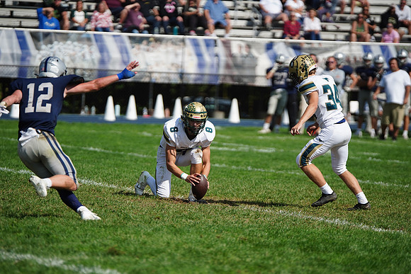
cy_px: 137
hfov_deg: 8.3
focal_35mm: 247
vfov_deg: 5.6
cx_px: 206
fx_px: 2820
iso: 400
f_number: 2.8
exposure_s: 1/6400
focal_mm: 247
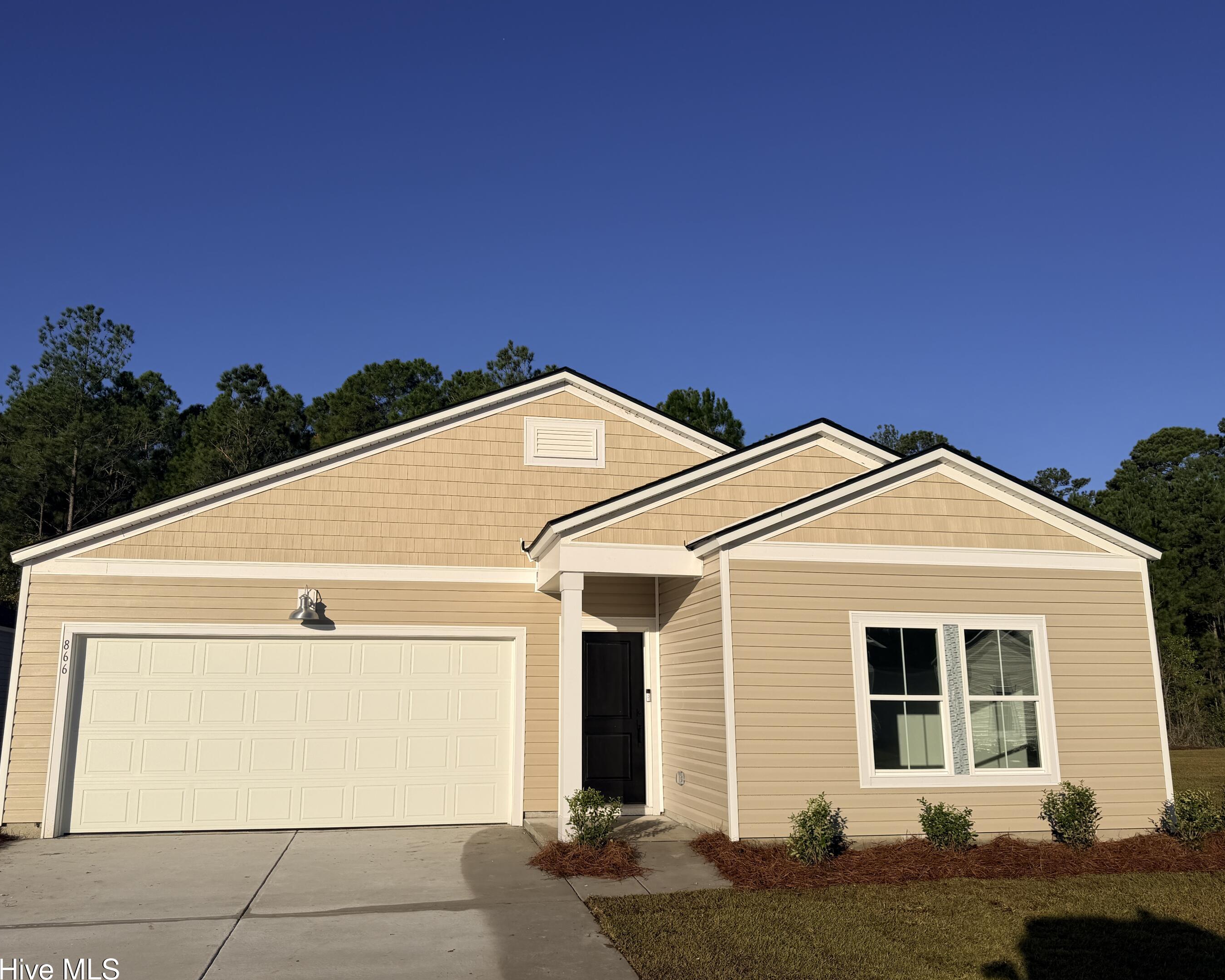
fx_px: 943
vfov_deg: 54.9
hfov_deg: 66.0
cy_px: 506
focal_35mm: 26
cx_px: 582
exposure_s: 1/14286
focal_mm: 6.76
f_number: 1.78
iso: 80
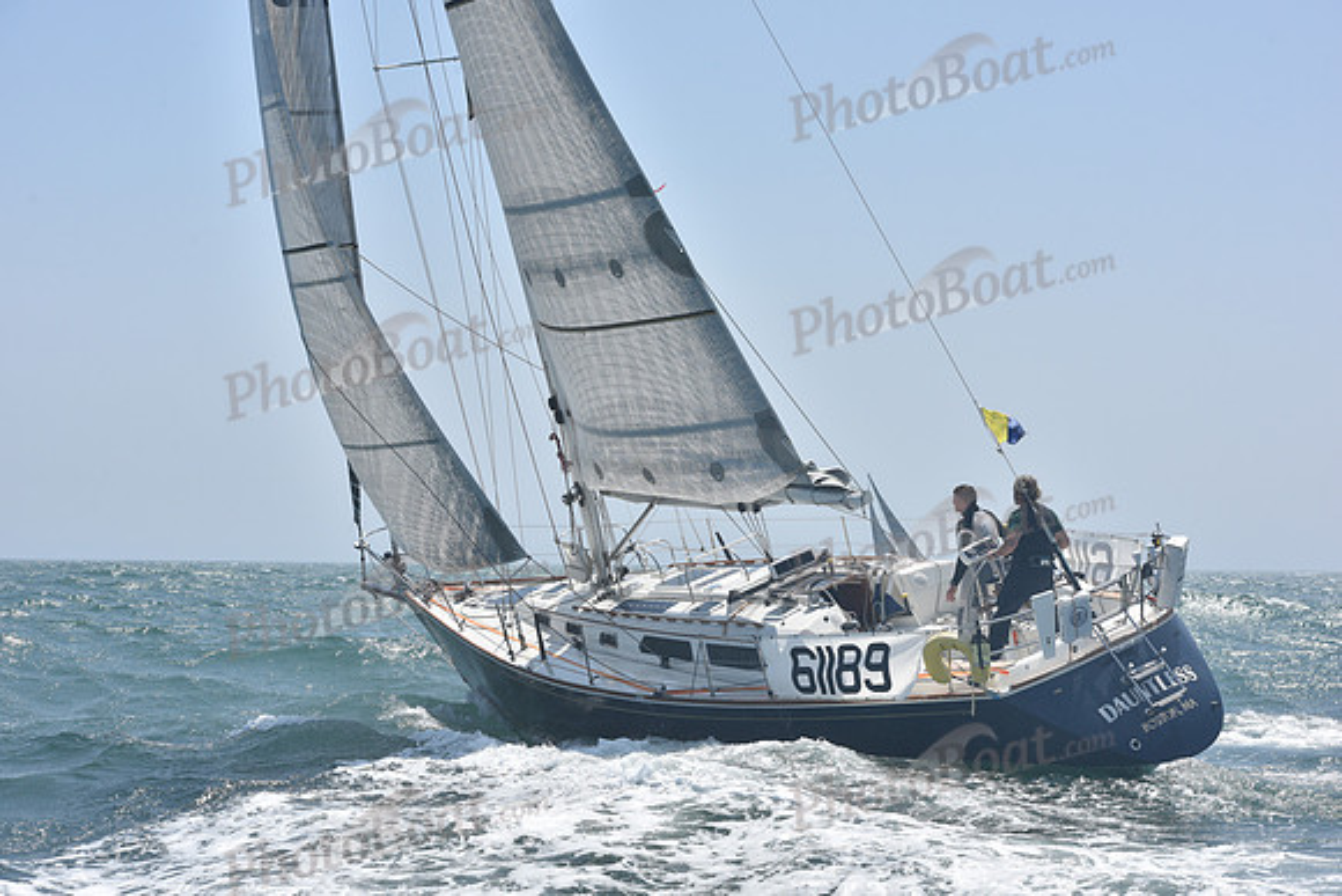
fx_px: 2610
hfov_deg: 28.8
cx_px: 671
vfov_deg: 19.5
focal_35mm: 70
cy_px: 448
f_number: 10
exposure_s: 1/1000
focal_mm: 70
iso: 320
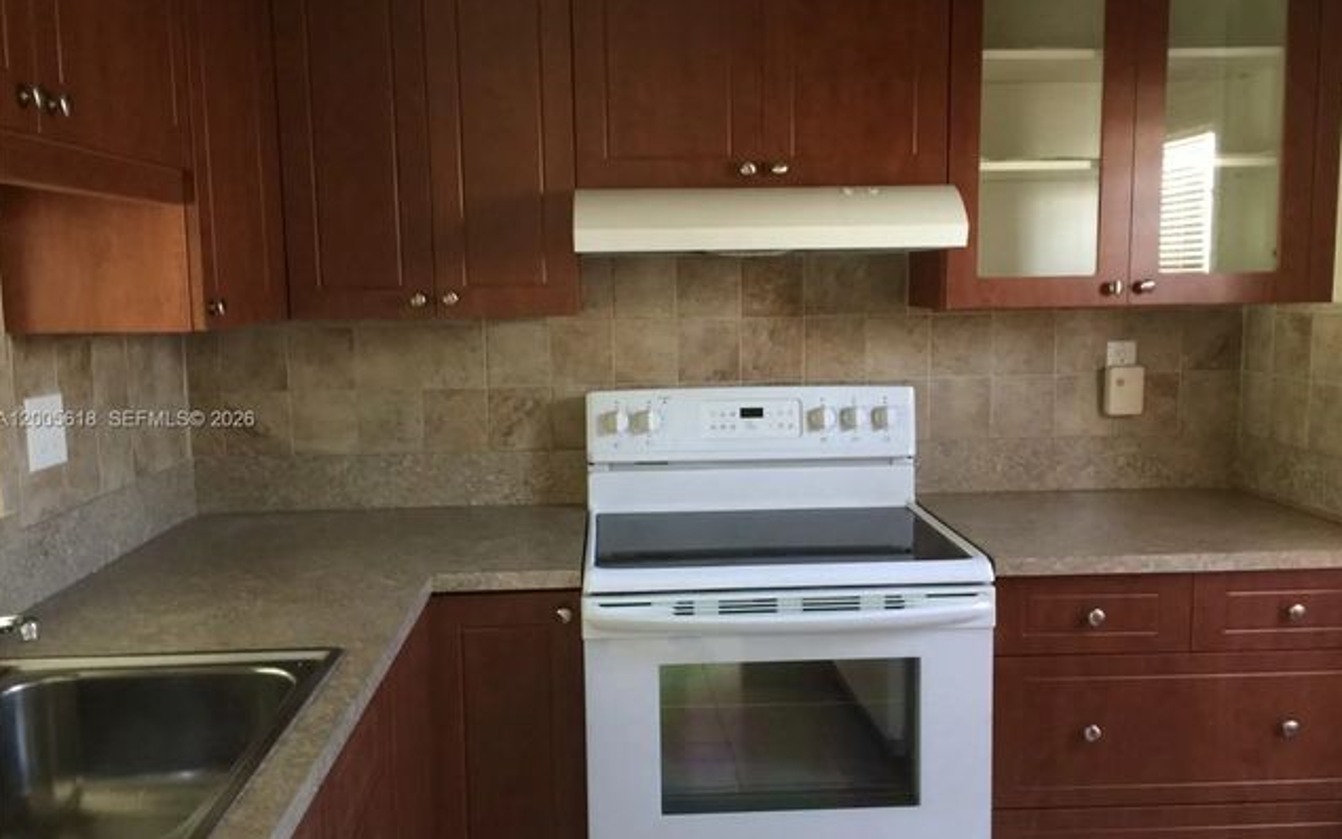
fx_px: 1134
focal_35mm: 31
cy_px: 421
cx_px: 668
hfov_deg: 61.2
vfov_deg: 40.6
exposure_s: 1/4
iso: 80
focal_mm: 4.15
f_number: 2.2
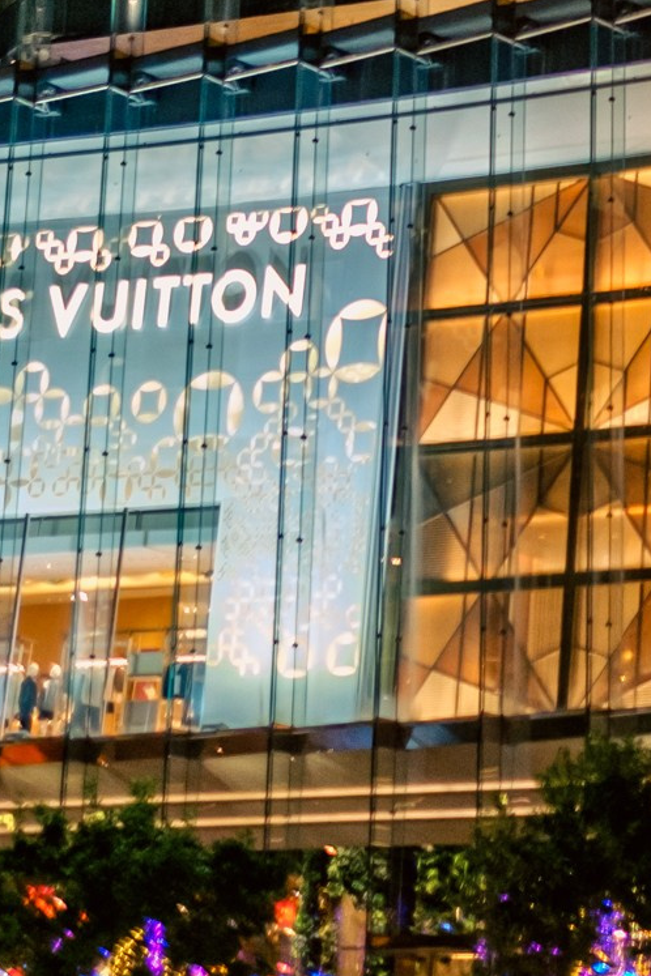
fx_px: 3255
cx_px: 1037
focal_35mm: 120
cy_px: -401
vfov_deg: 15.9
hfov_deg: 10.9
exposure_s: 1/125
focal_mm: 23
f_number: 1.4
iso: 640
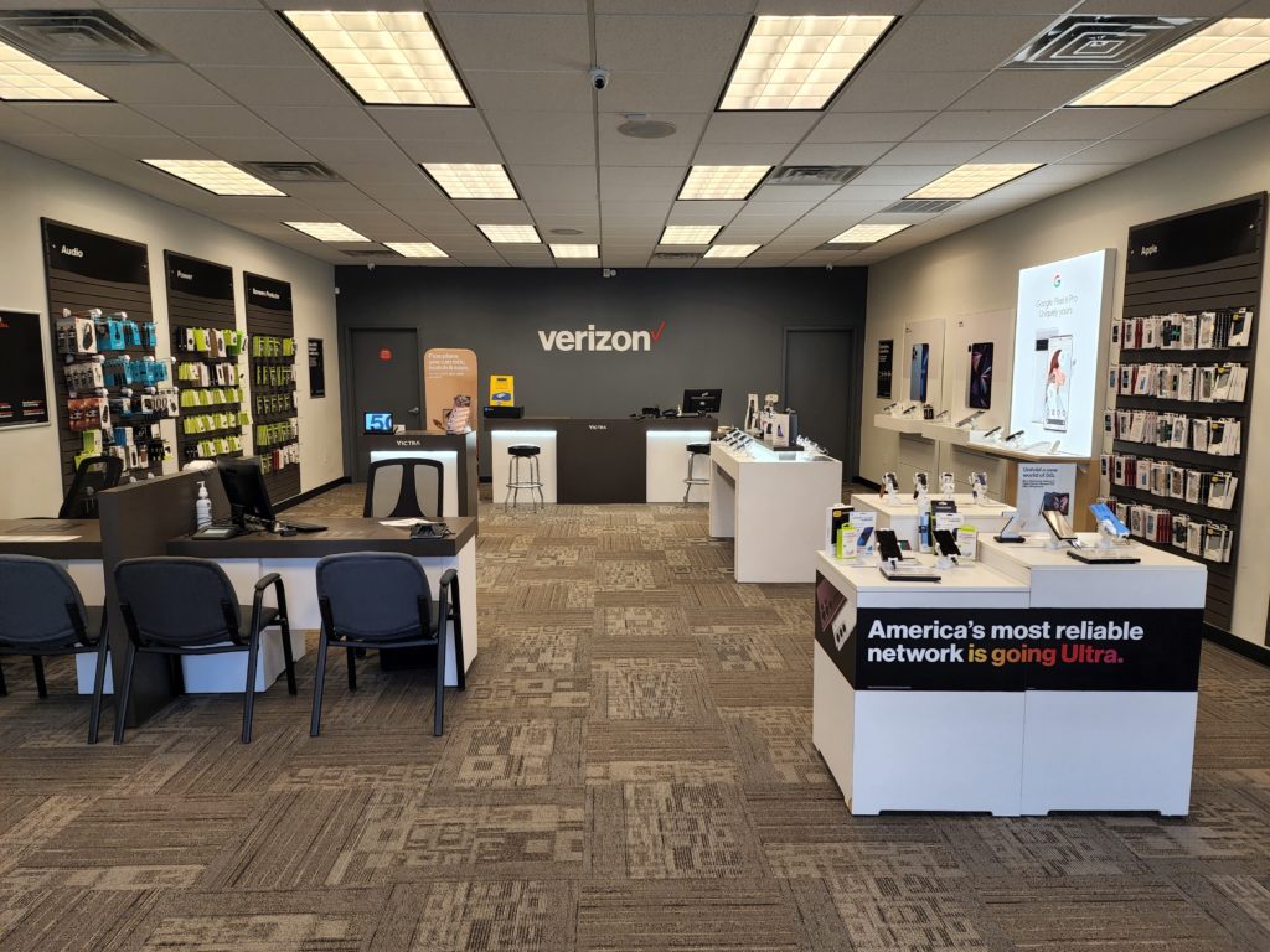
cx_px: 635
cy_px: 476
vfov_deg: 58.9
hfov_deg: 73.9
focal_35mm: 23
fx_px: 844
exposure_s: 1/120
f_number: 1.8
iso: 100
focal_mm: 6.4
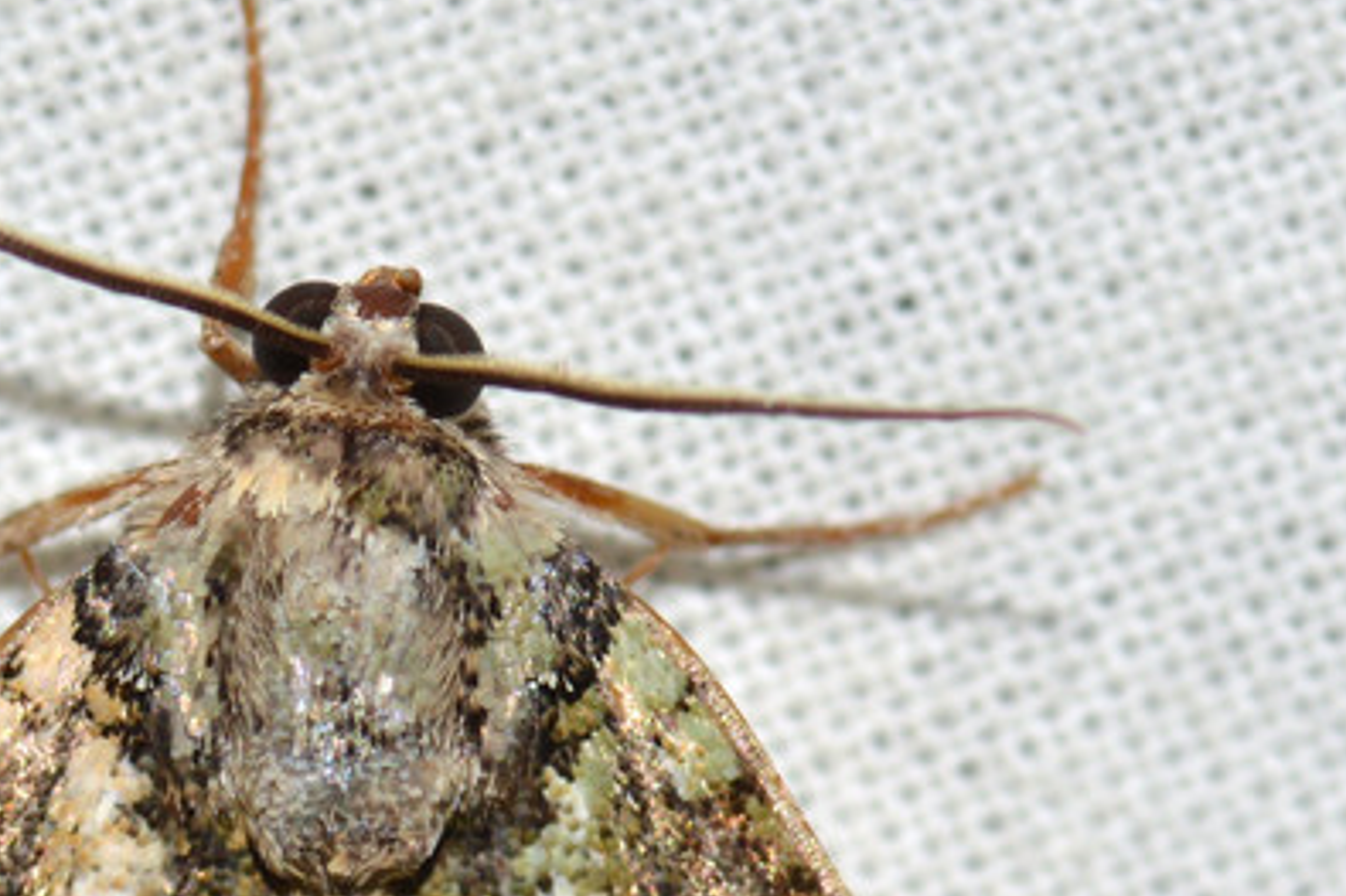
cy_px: 954
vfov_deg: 3.8
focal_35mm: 365
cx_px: 327
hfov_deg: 5.6
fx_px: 13641
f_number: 13
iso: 100
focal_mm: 100
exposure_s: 1/200
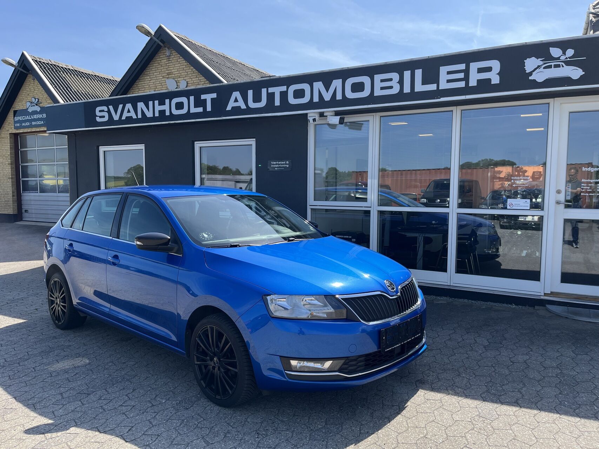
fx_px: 450
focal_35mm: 26
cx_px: 300
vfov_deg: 53.1
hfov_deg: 67.3
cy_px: 224
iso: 50
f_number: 1.6
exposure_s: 1/1477
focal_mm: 5.1
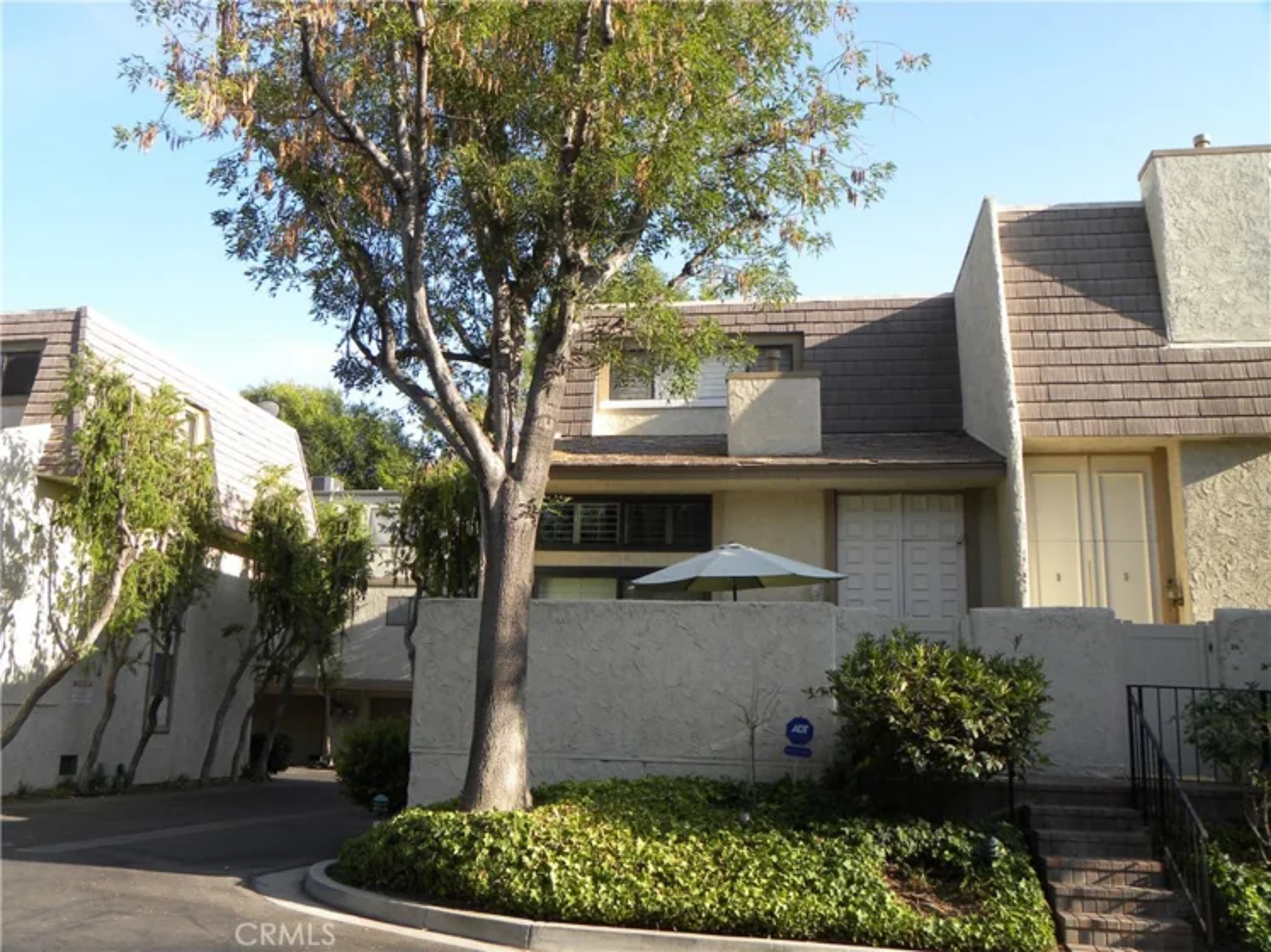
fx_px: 1211
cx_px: 636
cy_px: 476
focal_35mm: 33
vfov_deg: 42.9
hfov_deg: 55.4
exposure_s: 1/210
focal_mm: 5.9
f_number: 4
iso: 64
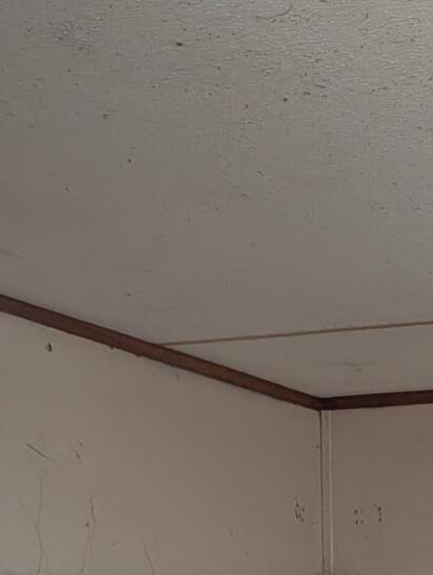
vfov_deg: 18.4
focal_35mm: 87
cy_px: 985
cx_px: 729
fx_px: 1449
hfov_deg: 15.2
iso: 466
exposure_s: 1/28.6
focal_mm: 6.9
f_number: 1.68
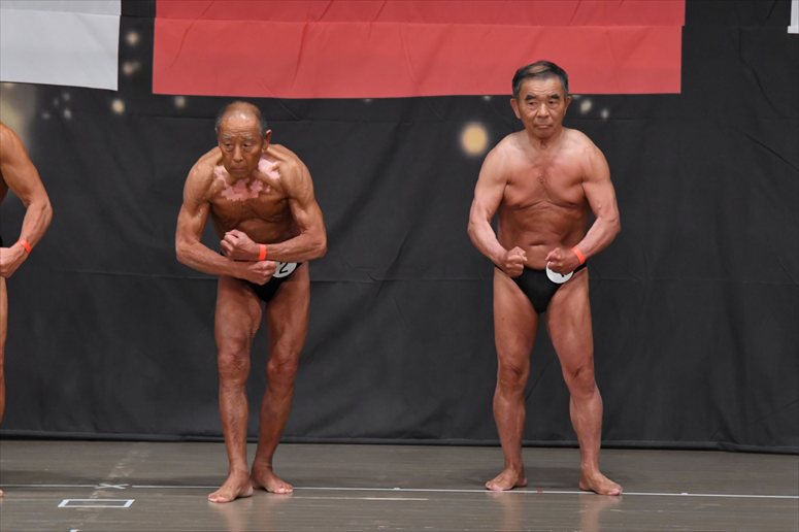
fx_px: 5324
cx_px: 400
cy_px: 266
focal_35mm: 240
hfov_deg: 8.6
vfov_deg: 5.7
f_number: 5.6
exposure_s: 1/400
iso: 4000
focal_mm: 160
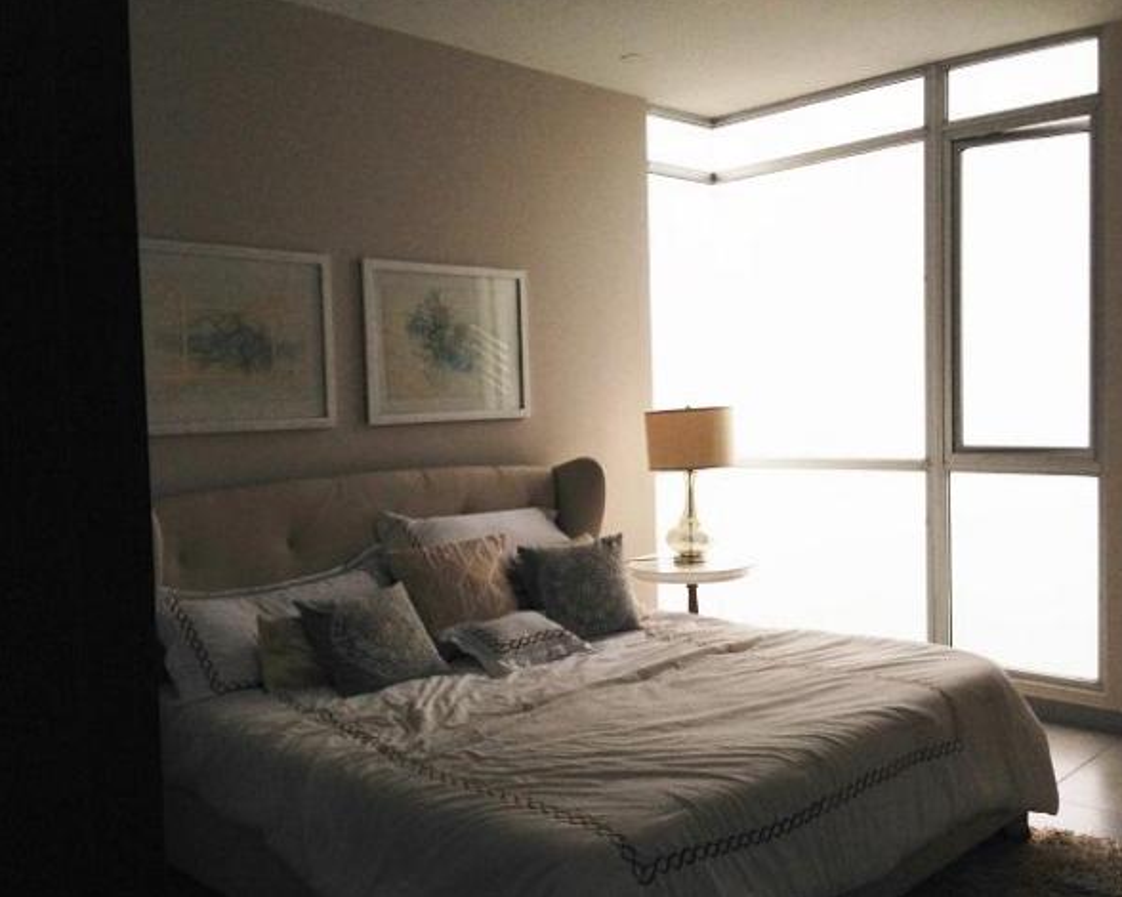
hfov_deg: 51.5
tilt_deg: -3.4
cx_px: 606
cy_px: 446
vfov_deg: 42.2
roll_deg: +2.1
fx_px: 1162
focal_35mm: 35
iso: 50
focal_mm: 4.12
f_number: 2.4
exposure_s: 1/30
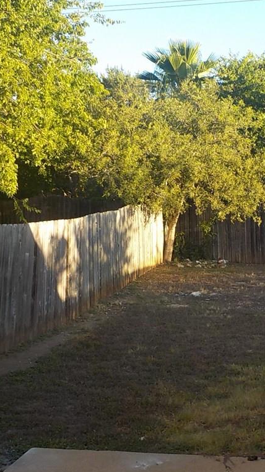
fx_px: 550
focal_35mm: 44
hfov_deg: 26.1
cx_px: 245
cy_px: 237
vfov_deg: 46.4
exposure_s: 1/160
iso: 125
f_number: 3.3
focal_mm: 4.1
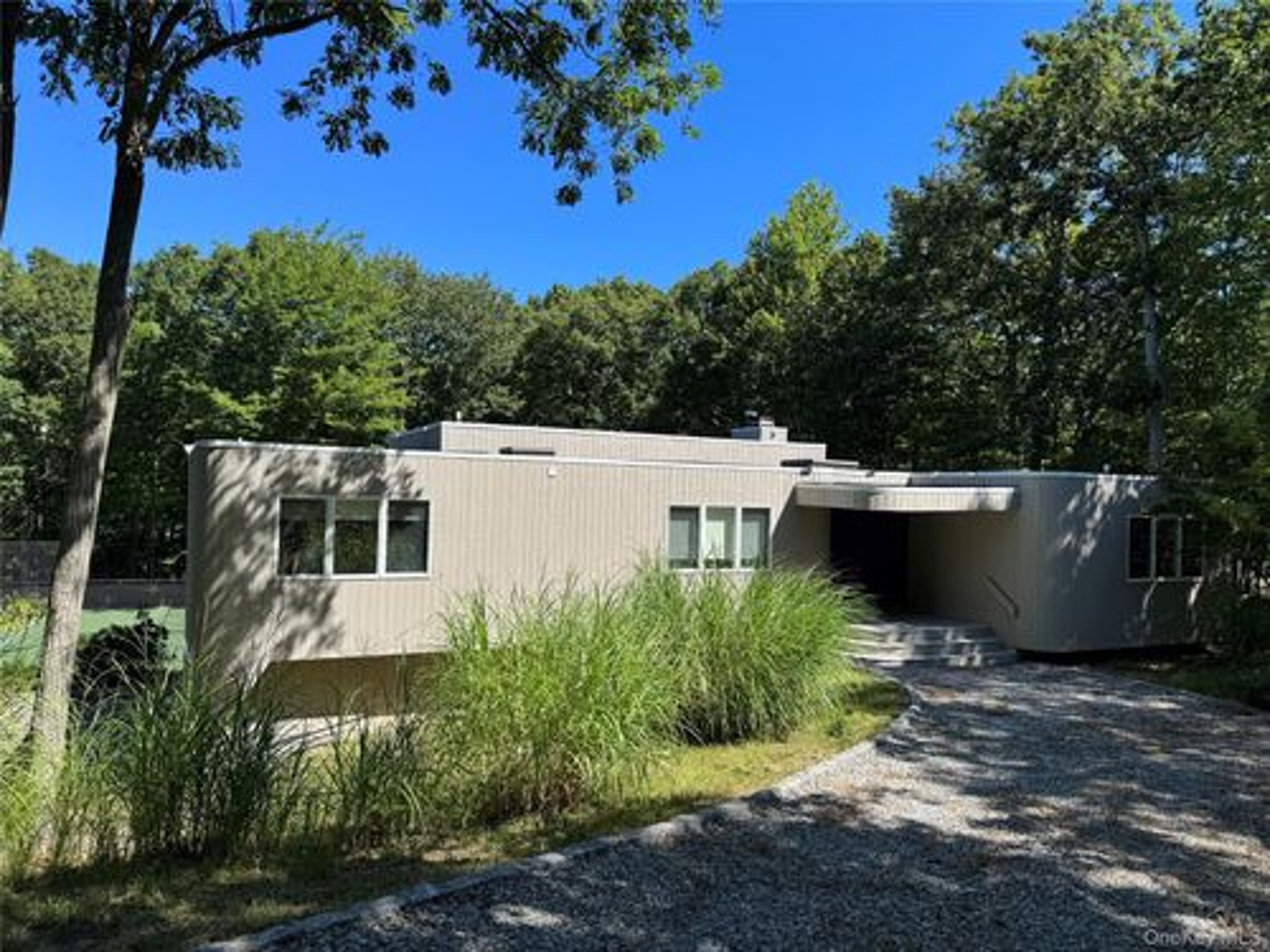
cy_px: 476
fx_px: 881
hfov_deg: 71.6
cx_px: 635
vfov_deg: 56.8
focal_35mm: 24
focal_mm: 6.76
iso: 80
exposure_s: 1/2604
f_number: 1.78
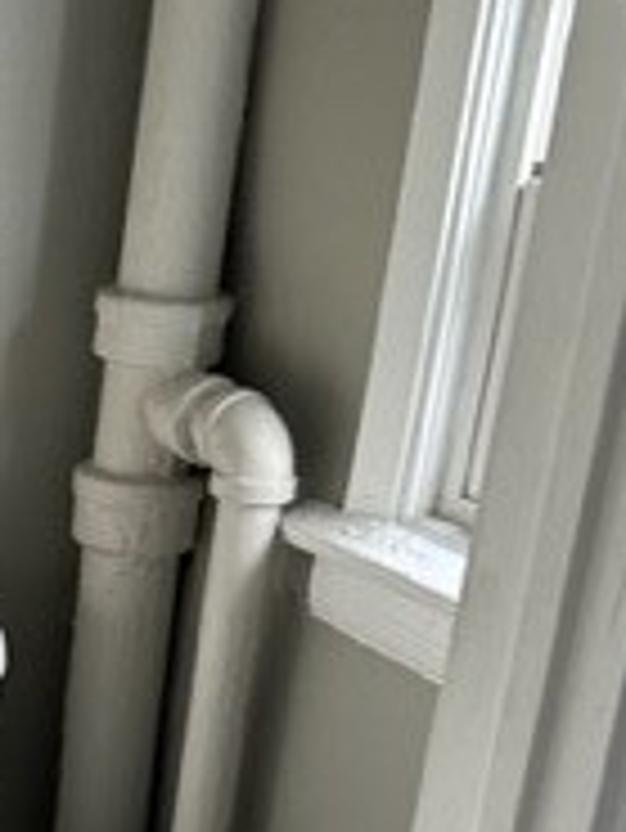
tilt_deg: -24.6
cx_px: -320
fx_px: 1999
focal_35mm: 83
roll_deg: -1.7
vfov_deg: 22.9
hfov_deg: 16.2
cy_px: 769
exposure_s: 1/121
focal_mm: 6.86
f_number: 1.78
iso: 200
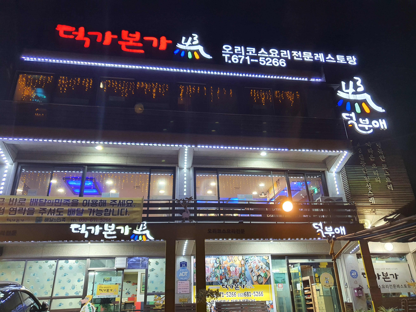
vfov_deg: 53.1
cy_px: 156
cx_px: 208
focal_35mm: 26
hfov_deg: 67.3
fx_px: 312
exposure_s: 1/40
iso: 200
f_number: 1.5
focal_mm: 4.3
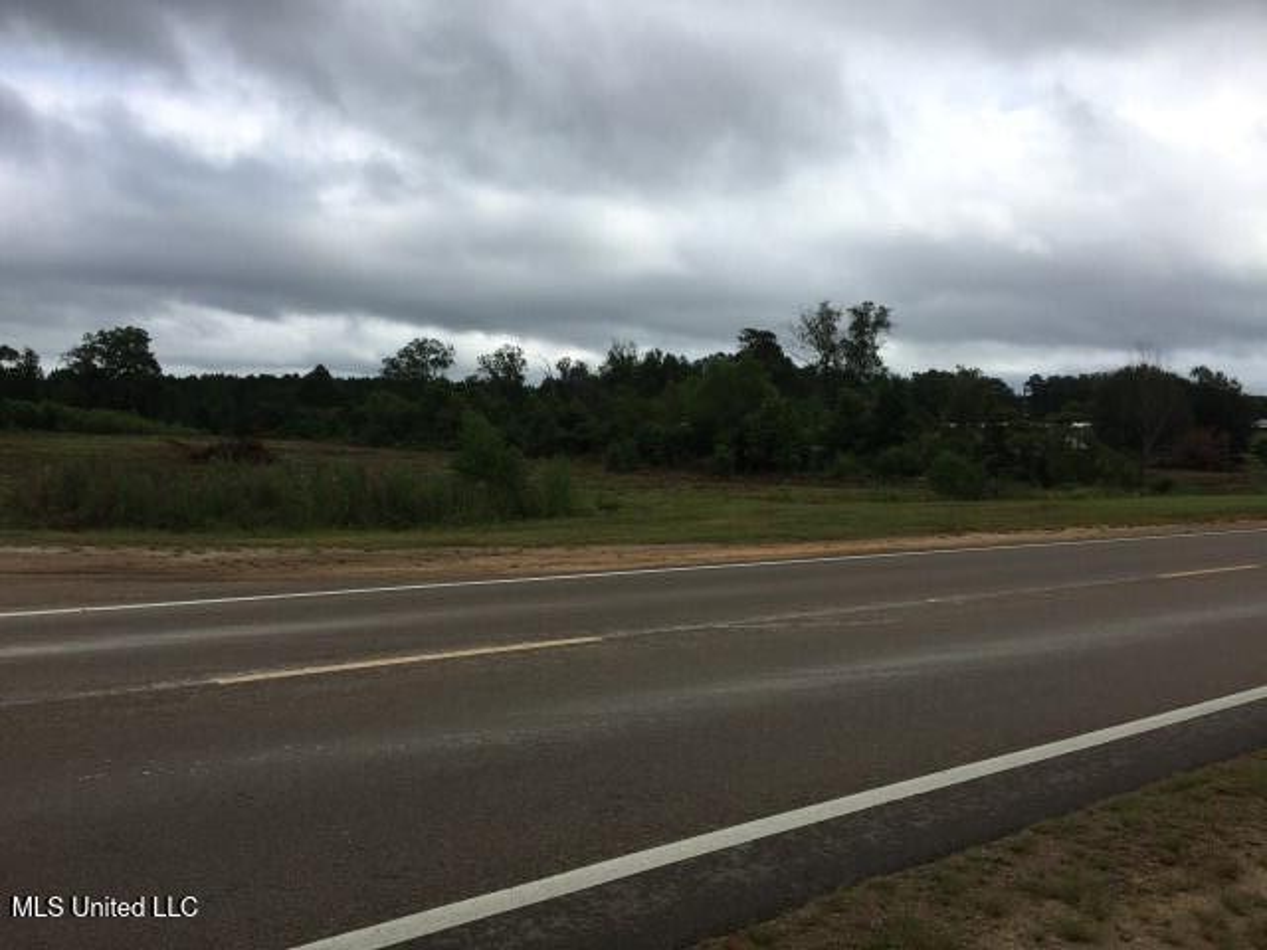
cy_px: 475
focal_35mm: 29
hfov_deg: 61.7
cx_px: 634
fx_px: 1061
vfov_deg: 48.2
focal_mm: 4.15
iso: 32
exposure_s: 1/2475
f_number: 2.2
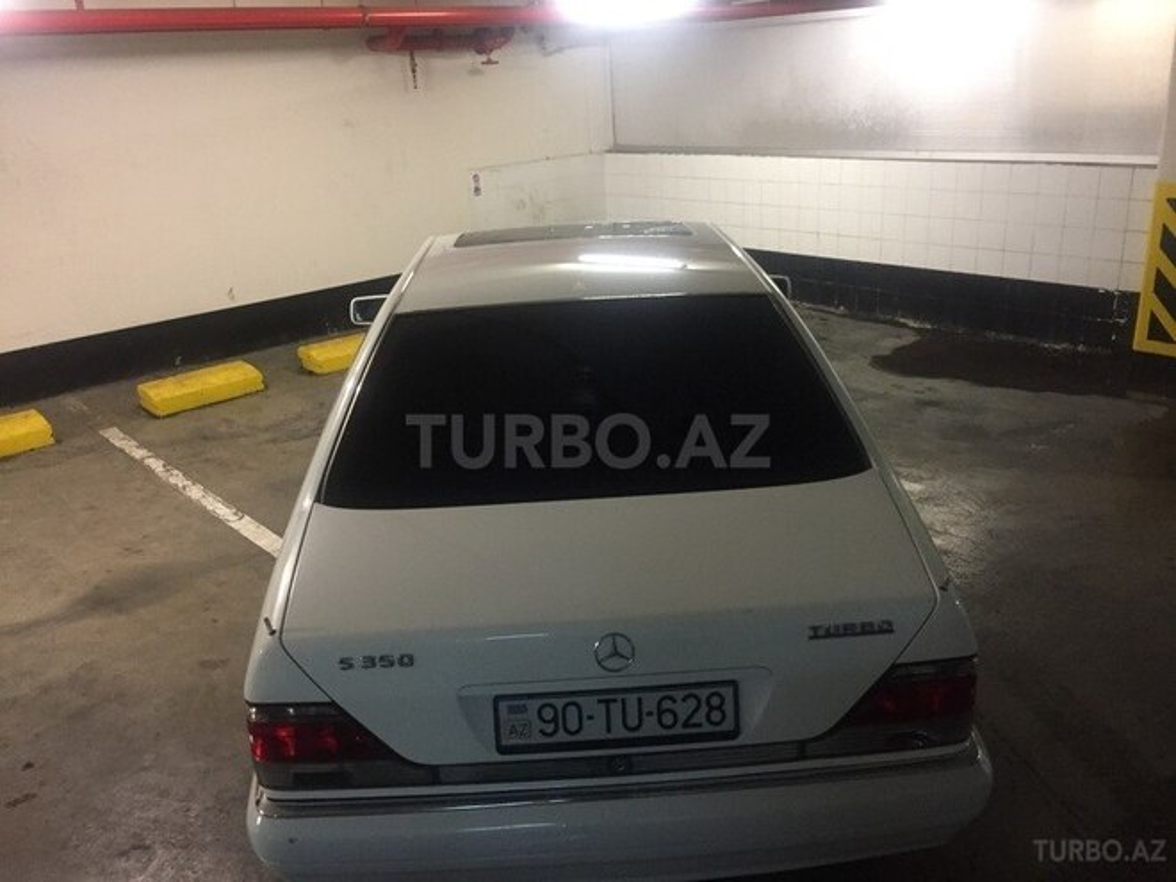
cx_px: 588
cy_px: 441
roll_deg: +4.2
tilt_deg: -18.9
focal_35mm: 29
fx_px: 985
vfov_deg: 48.2
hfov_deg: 61.7
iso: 250
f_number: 2.2
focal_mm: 4.15
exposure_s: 1/17
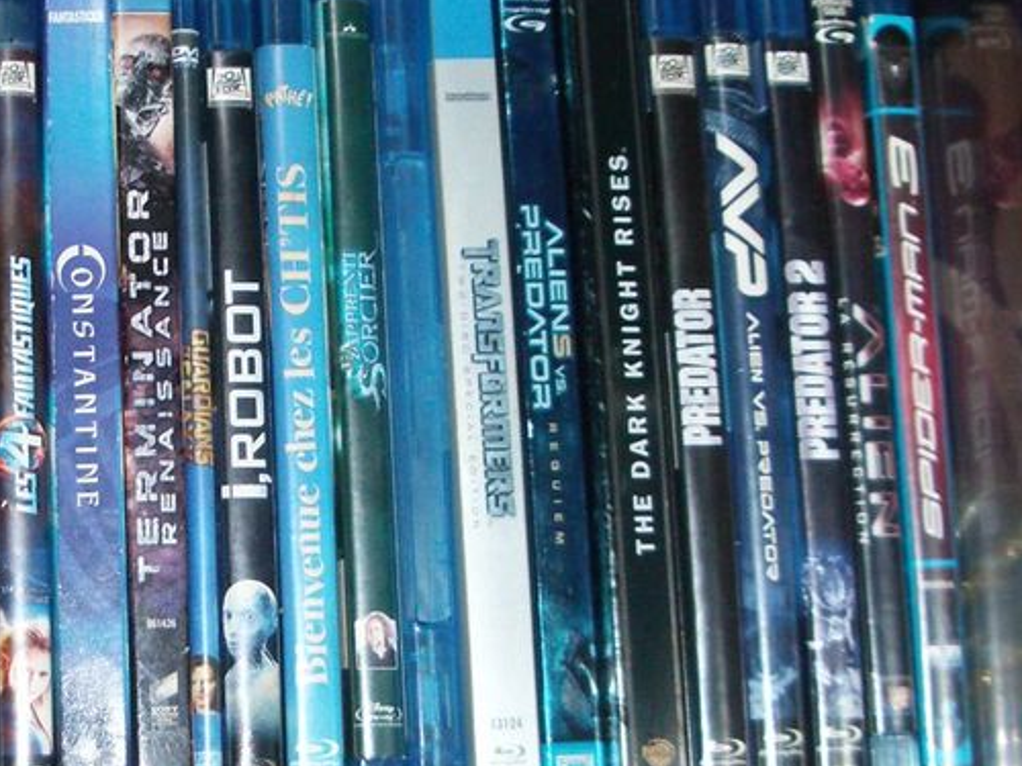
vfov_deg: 17.9
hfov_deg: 23.4
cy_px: 521
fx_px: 2421
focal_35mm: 82
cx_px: 182
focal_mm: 6.8
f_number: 2.8
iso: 200
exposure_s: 1/60
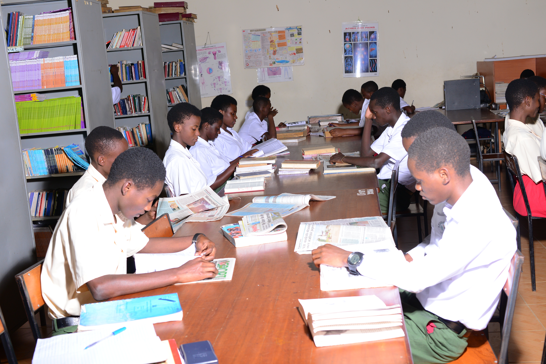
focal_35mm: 50
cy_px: 182
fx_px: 758
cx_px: 273
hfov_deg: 39.6
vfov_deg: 27.0
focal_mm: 50
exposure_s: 1/100
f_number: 6.3
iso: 640
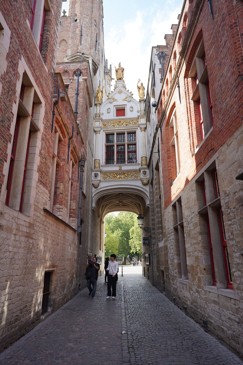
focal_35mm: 24
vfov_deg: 73.7
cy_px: 182
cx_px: 122
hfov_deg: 53.1
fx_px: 243
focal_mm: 24
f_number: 6.3
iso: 100
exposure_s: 1/100
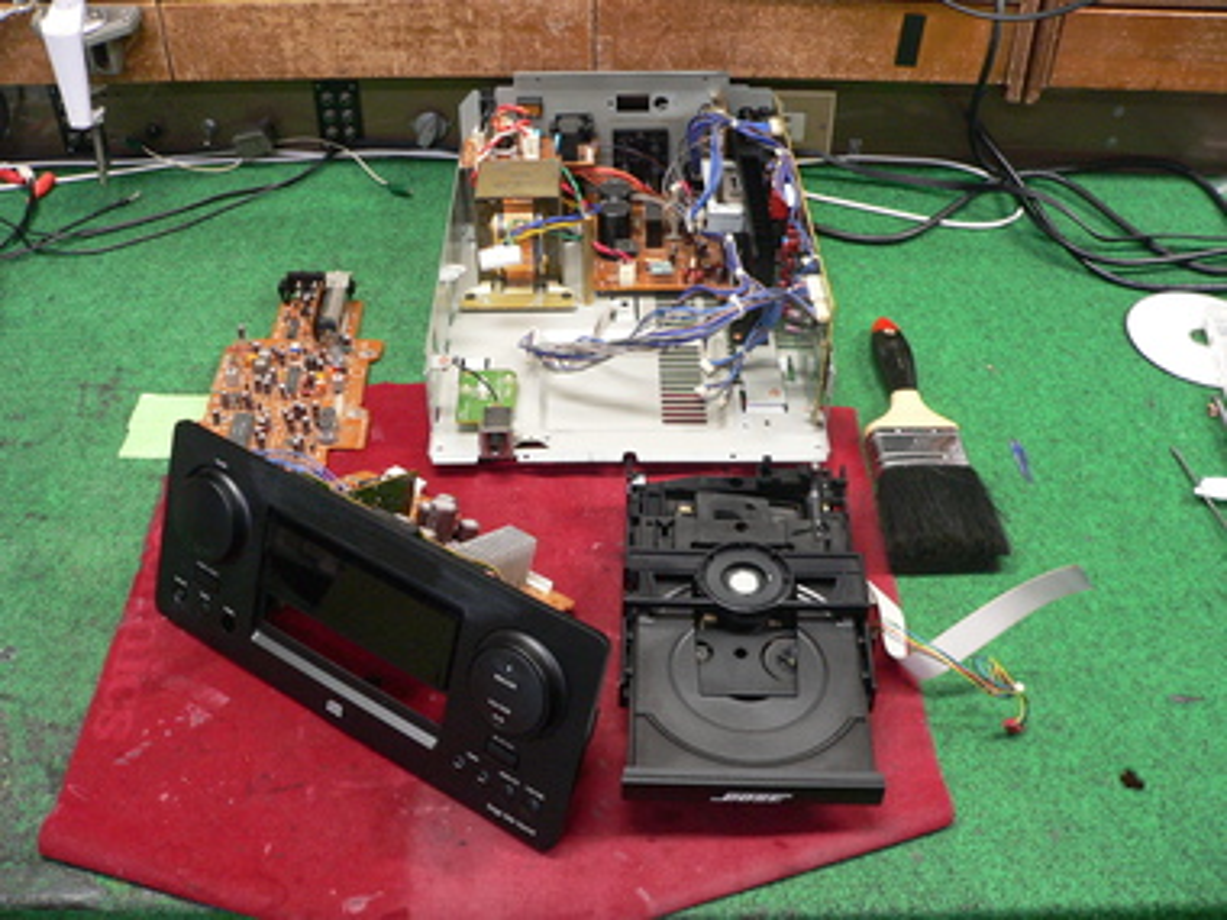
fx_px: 1276
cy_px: 460
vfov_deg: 39.7
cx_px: 614
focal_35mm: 36
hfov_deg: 51.4
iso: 200
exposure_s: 1/13
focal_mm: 6
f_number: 2.8
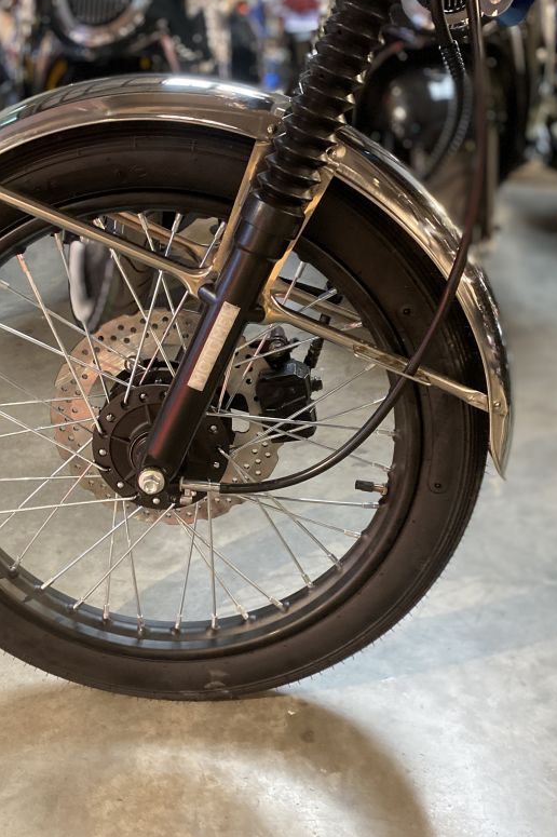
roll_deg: +1.6
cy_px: 412
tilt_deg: -23.0
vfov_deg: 51.9
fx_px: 859
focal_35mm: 37
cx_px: 191
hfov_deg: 35.6
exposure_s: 1/50
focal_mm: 4.25
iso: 400
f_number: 1.8
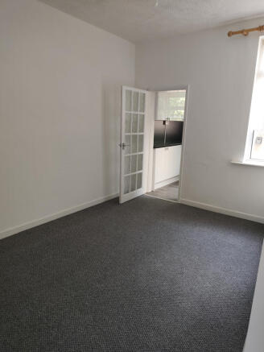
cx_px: 132
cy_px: 176
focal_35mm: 23
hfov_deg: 58.9
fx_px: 234
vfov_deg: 73.9
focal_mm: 6.19
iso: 320
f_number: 1.65
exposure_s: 1/50
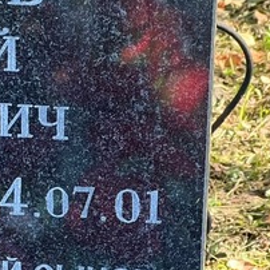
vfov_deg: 6.5
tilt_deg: -25.4
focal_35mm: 270
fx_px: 2383
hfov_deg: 6.4
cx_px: -146
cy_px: 94
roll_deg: +0.8
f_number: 2.8
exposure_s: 1/99
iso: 64
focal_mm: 9
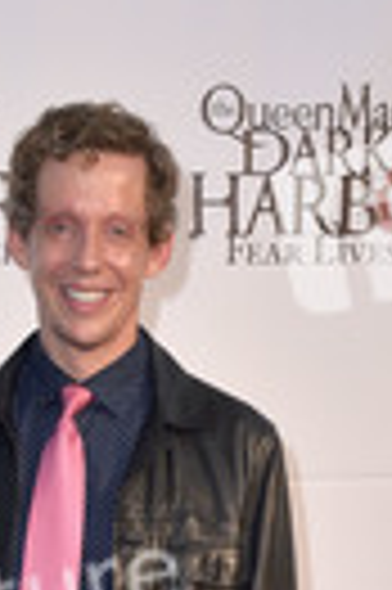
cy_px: 883
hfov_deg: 12.7
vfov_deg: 17.3
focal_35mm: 107
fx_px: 1752
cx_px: 97
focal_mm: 35
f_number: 5.6
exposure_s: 1/250
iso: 320
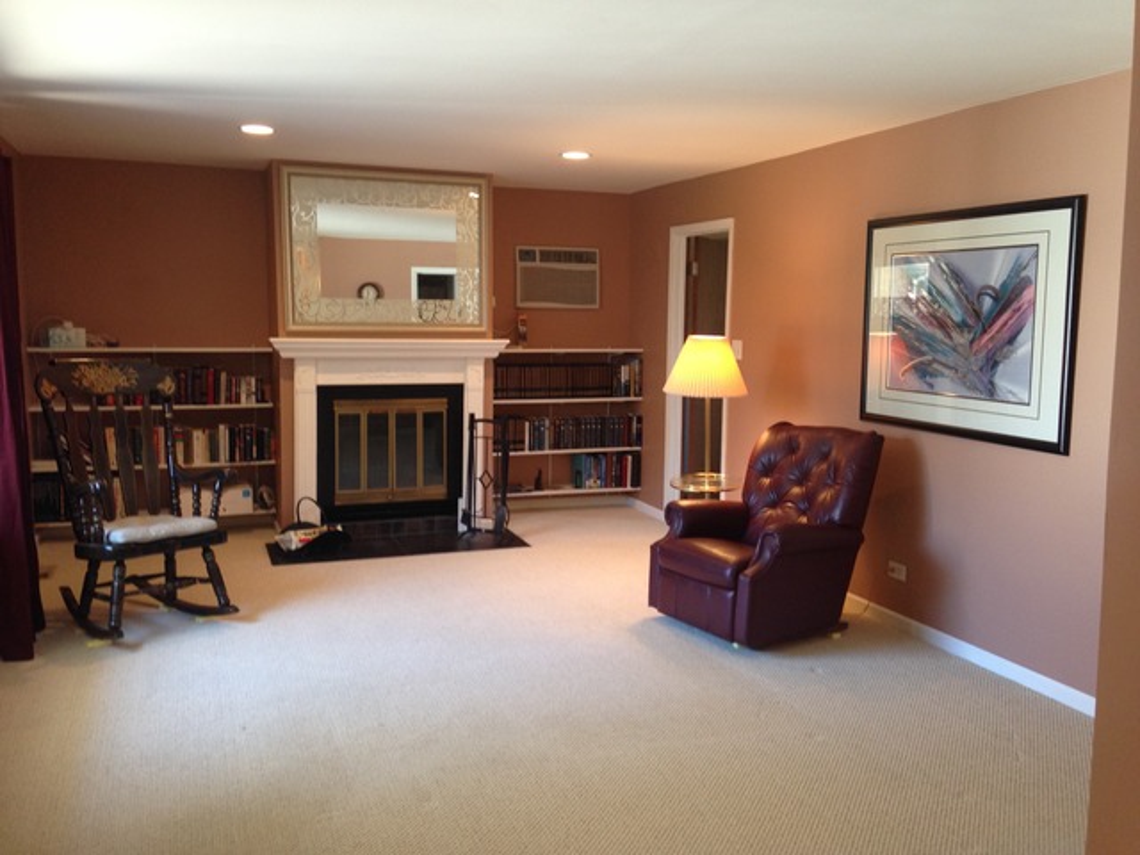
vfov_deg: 42.9
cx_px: 570
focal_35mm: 33
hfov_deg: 55.4
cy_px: 428
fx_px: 1087
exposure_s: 1/20
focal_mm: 4.12
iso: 80
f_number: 2.4
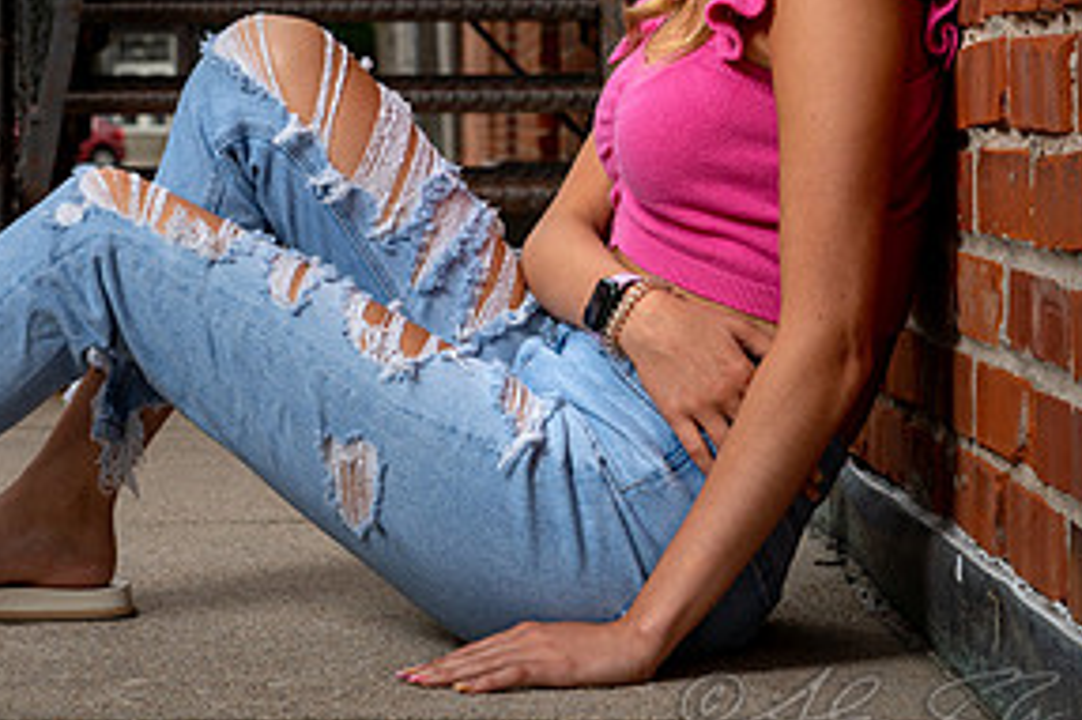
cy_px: 149
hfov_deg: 20.1
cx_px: 302
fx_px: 3034
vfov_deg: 13.5
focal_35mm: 101
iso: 100
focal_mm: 50
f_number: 6.3
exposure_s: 1/160
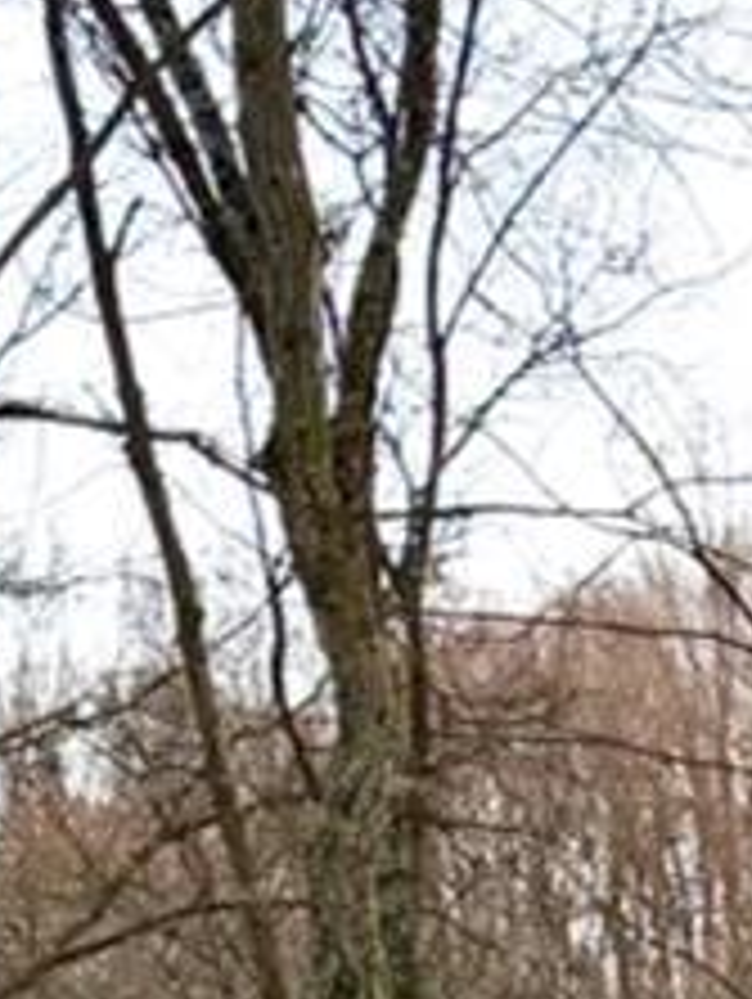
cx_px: 1024
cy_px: 2405
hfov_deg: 9.0
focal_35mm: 162
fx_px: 4683
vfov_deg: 10.5
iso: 100
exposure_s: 1/494
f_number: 1.78
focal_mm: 6.76
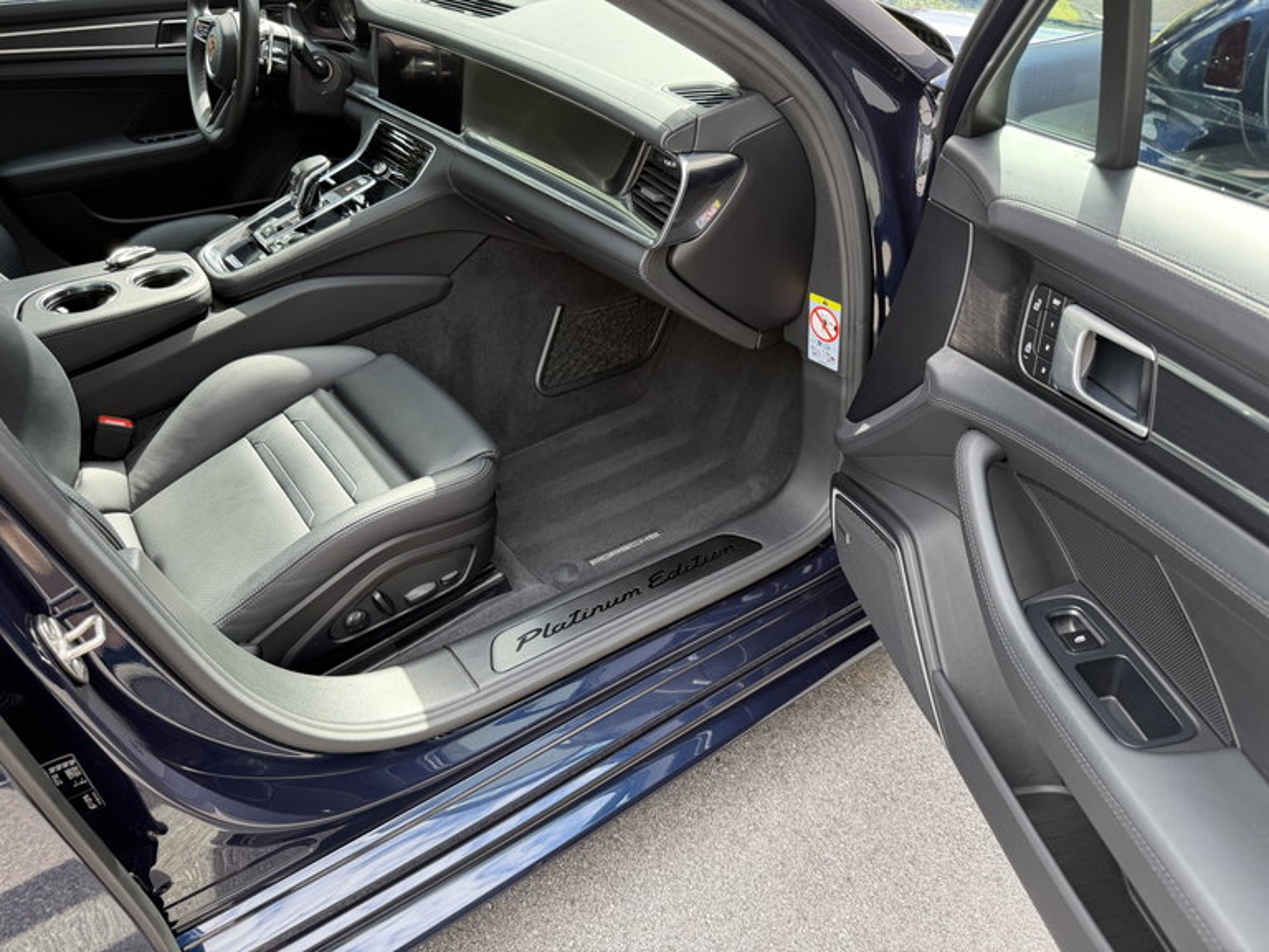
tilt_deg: -35.7
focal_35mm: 24
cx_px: 634
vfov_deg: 56.8
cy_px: 476
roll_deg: +1.8
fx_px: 880
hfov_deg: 71.6
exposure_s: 1/218
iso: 80
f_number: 1.78
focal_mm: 6.76
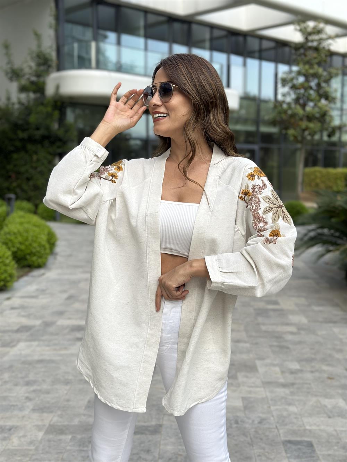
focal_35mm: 48
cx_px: 174
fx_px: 641
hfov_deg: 30.3
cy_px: 231
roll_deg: +0.2
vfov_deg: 39.7
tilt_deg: -5.7
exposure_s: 1/953
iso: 80
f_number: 1.78
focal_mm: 6.86
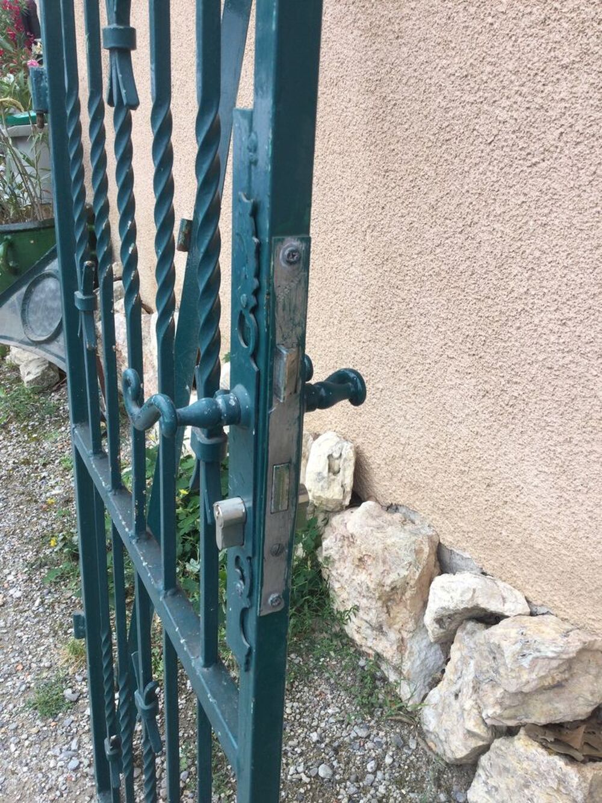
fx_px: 719
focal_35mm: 31
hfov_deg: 45.4
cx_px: 301
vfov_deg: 58.3
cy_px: 402
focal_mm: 3.3
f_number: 2.4
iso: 25
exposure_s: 1/115
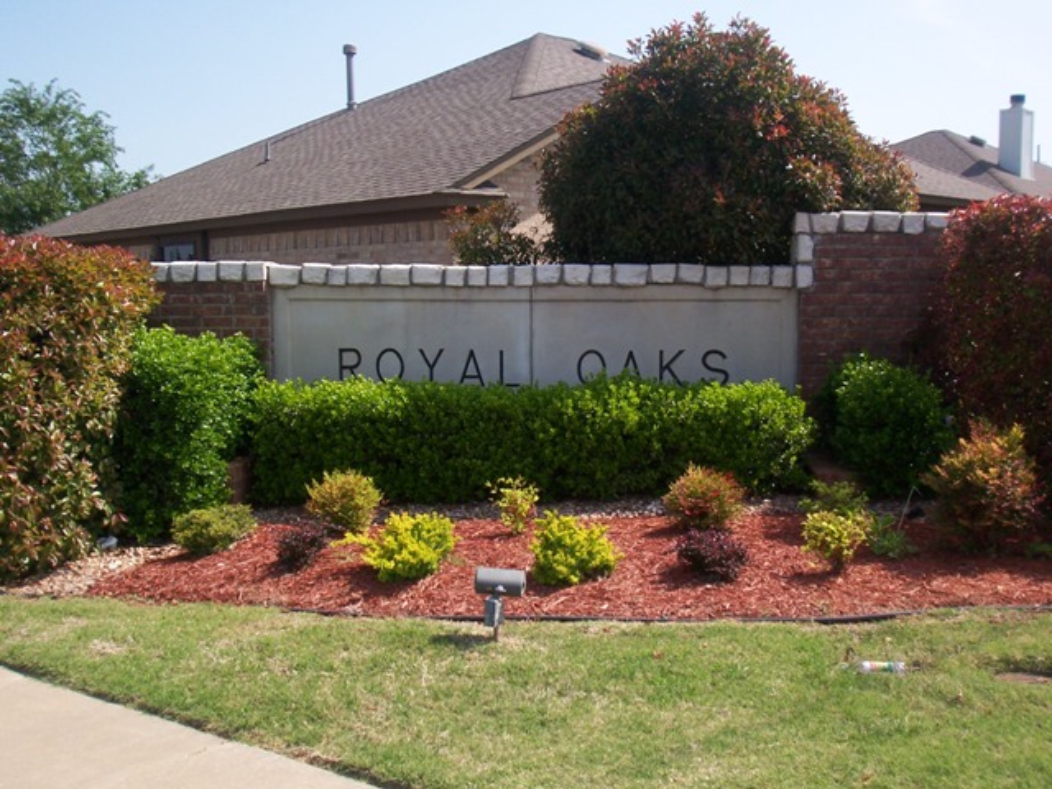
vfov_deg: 36.8
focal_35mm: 39
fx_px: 1185
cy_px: 394
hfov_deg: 47.9
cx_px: 526
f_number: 3.9
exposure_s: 1/500
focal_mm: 6.4
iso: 64
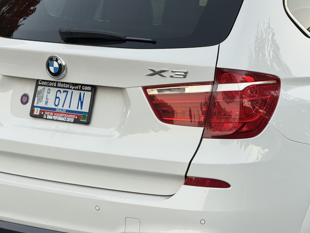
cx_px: 134
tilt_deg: -6.3
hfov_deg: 13.2
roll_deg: +0.6
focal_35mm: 150
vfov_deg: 9.9
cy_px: 105
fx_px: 1343
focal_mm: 16.89
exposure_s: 1/121
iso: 320
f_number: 2.8
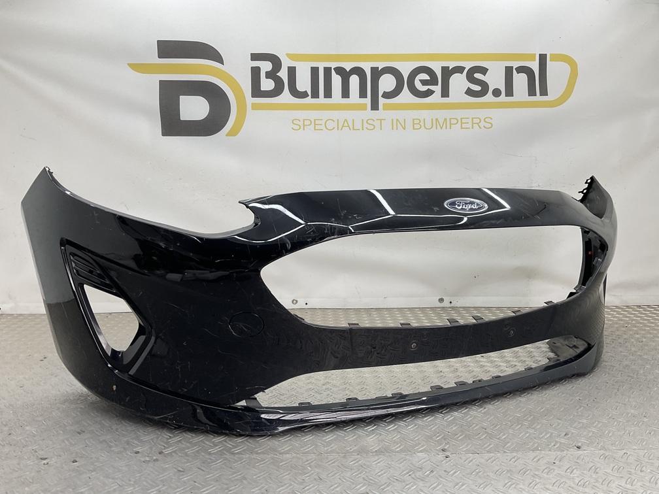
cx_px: 330
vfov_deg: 48.2
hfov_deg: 61.7
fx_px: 552
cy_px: 247
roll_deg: -0.9
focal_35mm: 29
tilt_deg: -7.3
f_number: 1.8
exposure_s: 1/120
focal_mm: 3
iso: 20
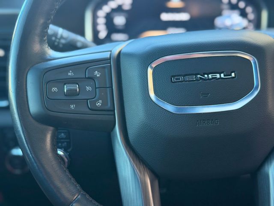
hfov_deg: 39.7
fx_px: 380
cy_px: 103
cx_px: 137
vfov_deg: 30.3
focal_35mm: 48
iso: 160
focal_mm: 6.76
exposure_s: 1/60
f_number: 1.78
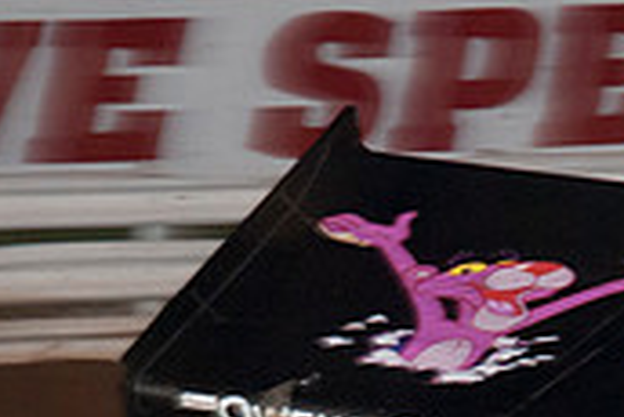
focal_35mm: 354
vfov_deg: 3.9
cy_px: 461
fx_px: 6141
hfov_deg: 5.8
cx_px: 570
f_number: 4.5
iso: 250
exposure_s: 1/125
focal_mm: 70
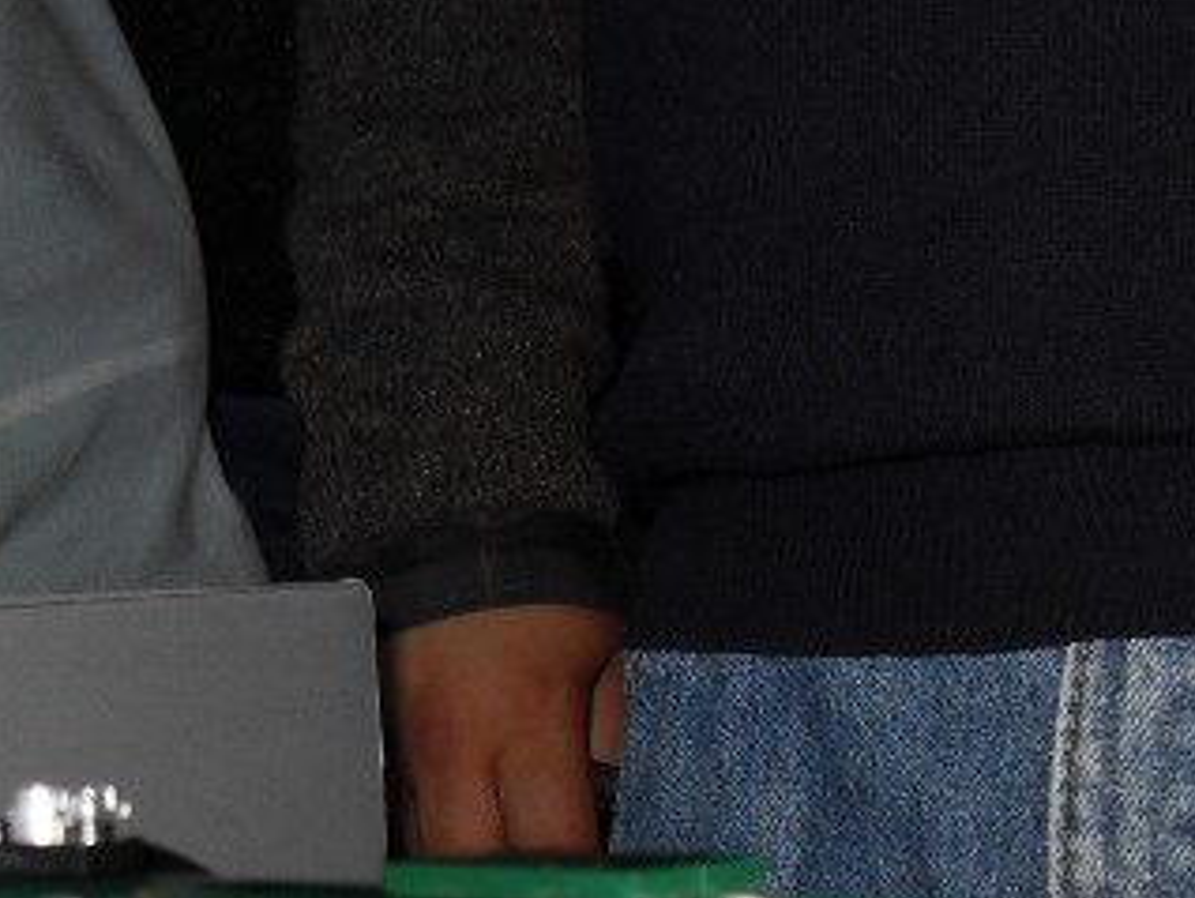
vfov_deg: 12.0
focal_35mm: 119
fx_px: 4111
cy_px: 1229
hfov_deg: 16.5
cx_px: 383
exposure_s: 1/45
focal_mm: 6.3
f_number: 2.8
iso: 100
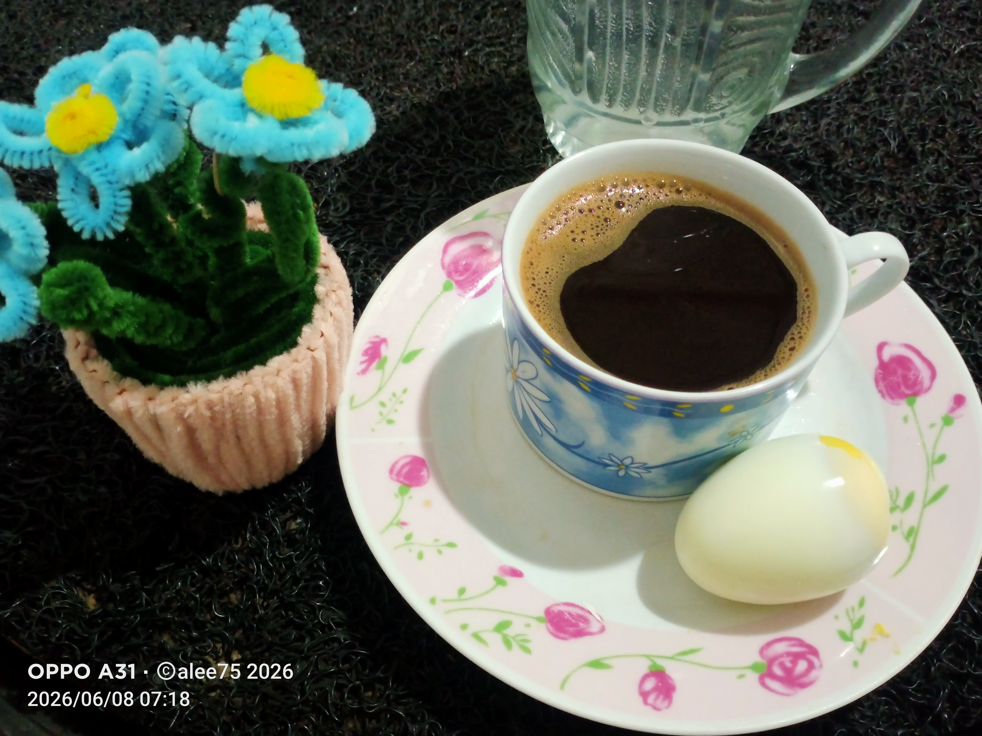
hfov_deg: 61.7
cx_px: 500
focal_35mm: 29
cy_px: 363
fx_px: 823
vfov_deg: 48.2
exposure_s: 1/25
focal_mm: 4.05
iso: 2503
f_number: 1.8
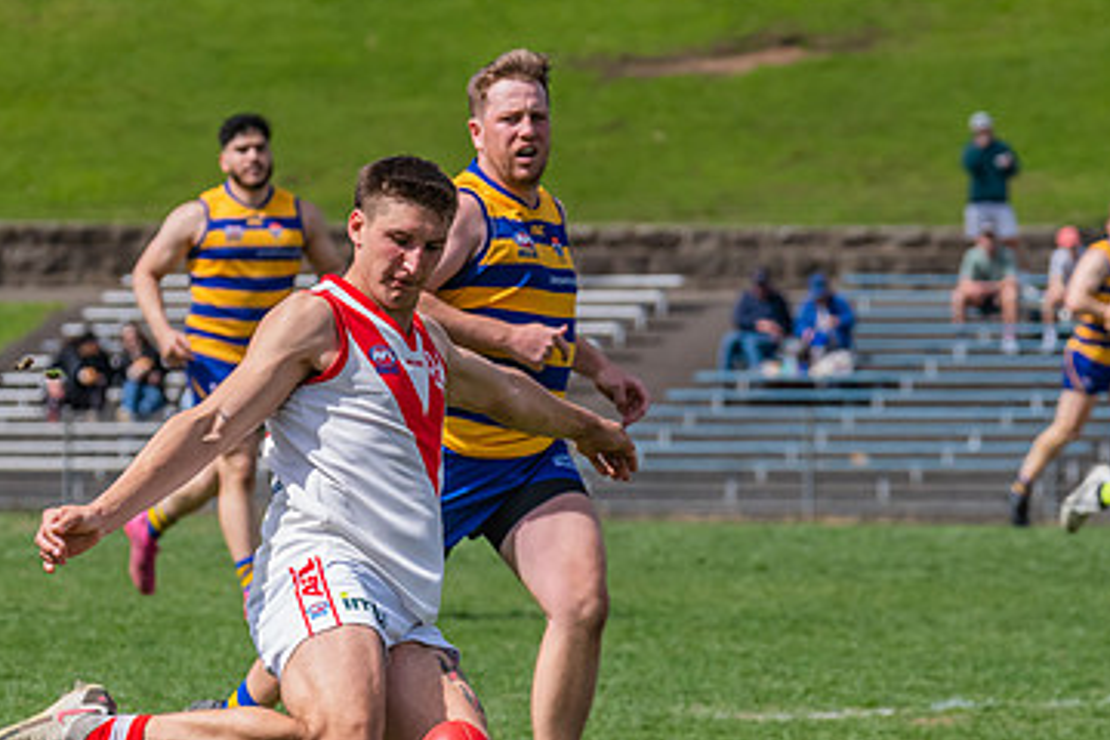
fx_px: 15631
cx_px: 464
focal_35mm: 507
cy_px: 465
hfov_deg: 4.1
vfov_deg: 2.7
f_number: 9
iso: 800
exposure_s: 1/1600
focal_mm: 250
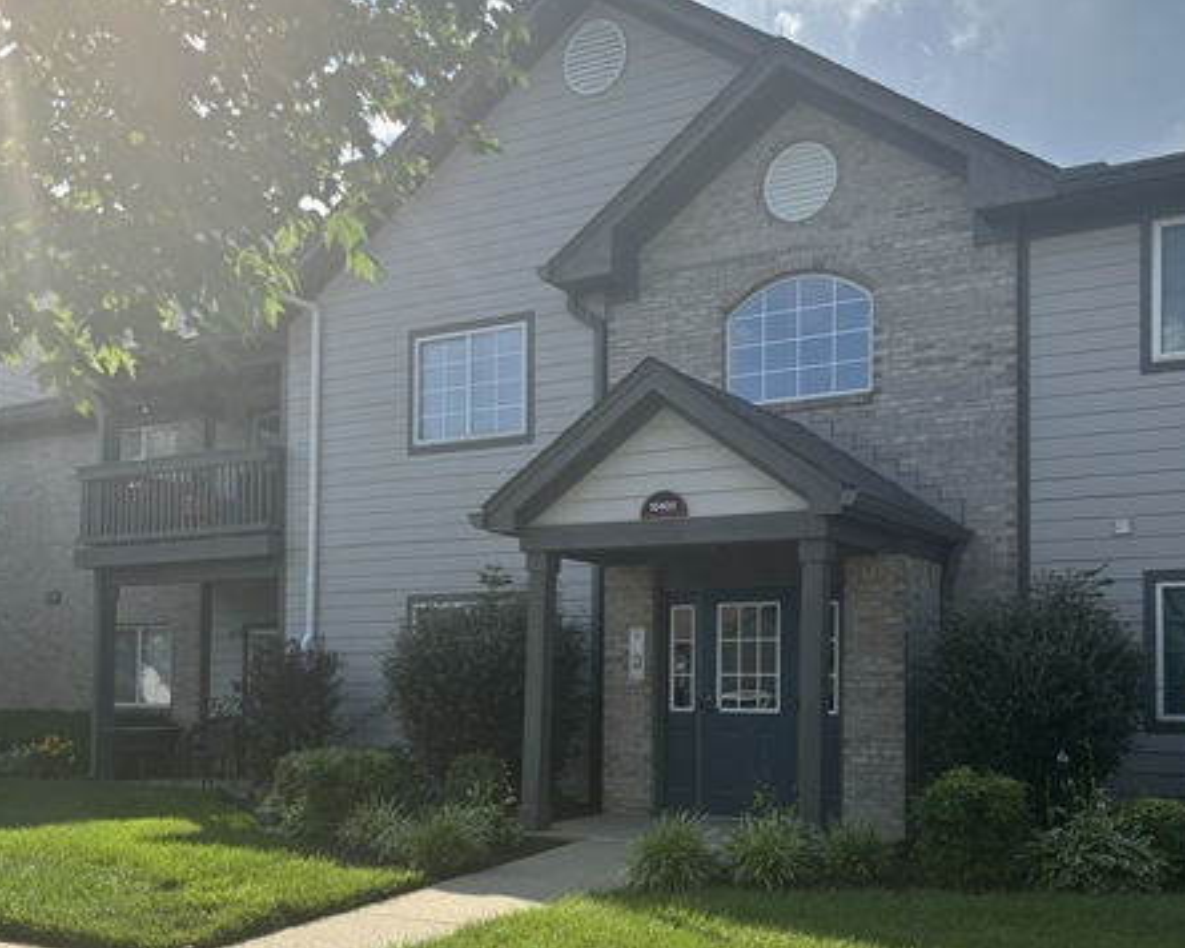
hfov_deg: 47.9
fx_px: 1333
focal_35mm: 38
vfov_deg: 38.6
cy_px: 646
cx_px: 652
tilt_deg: +2.2
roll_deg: -1.7
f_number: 1.6
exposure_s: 1/2193
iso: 50
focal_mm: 5.96
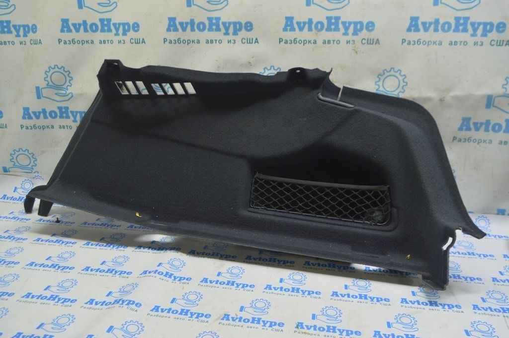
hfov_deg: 62.0
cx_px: 254
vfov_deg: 43.5
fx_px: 424
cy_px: 169
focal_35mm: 30
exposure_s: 1/20
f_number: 5.6
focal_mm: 20
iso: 400
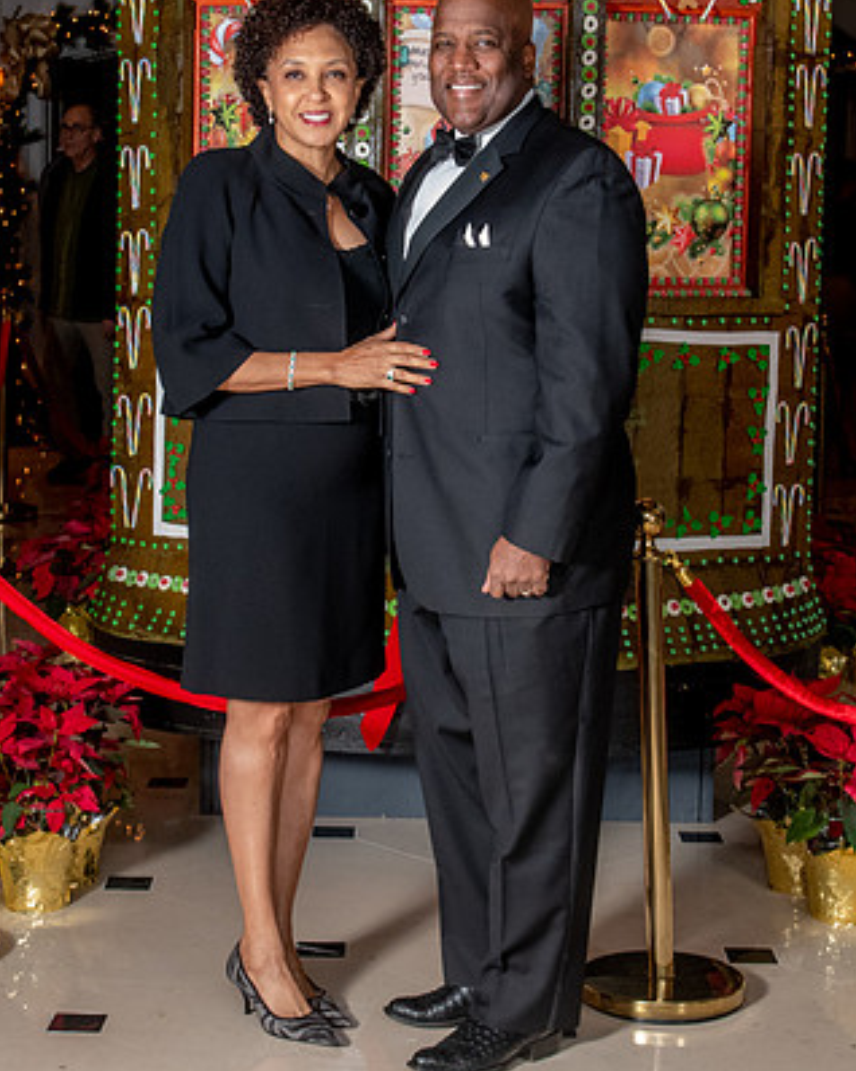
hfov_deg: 20.4
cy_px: 414
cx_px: 418
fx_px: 2377
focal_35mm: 75
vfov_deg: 25.3
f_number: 6.3
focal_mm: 32
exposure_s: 1/80
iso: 1250
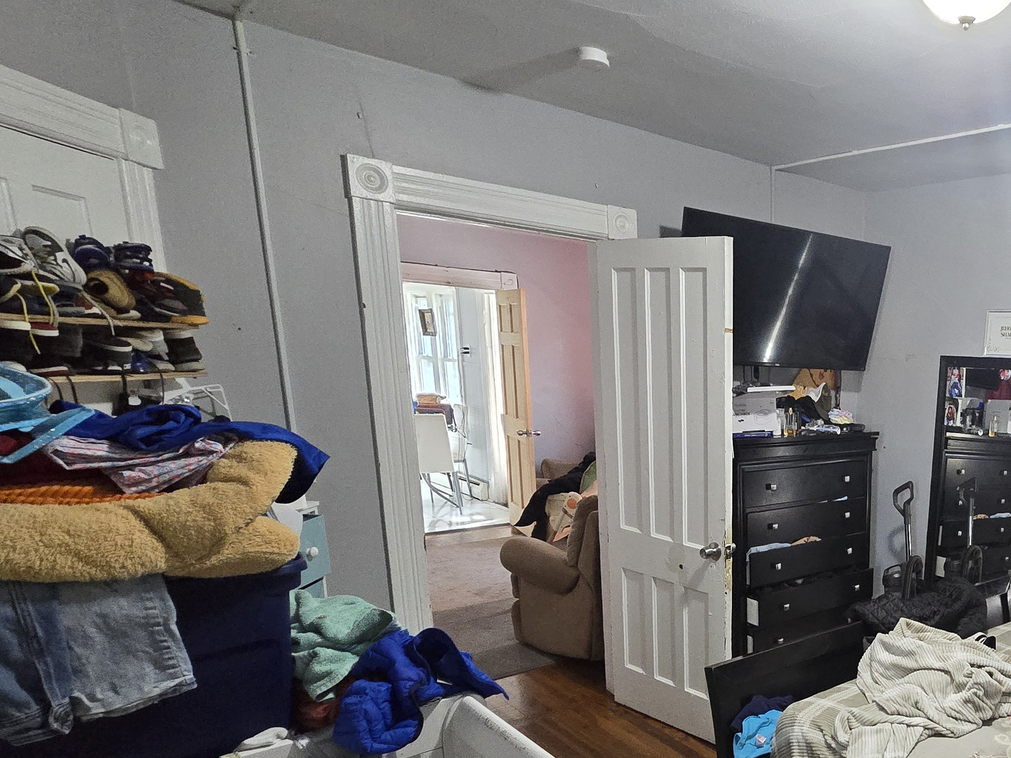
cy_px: 555
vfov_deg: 54.5
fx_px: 701
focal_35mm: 24
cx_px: 931
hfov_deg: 59.5
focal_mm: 2.2
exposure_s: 1/60
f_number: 2.2
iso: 800
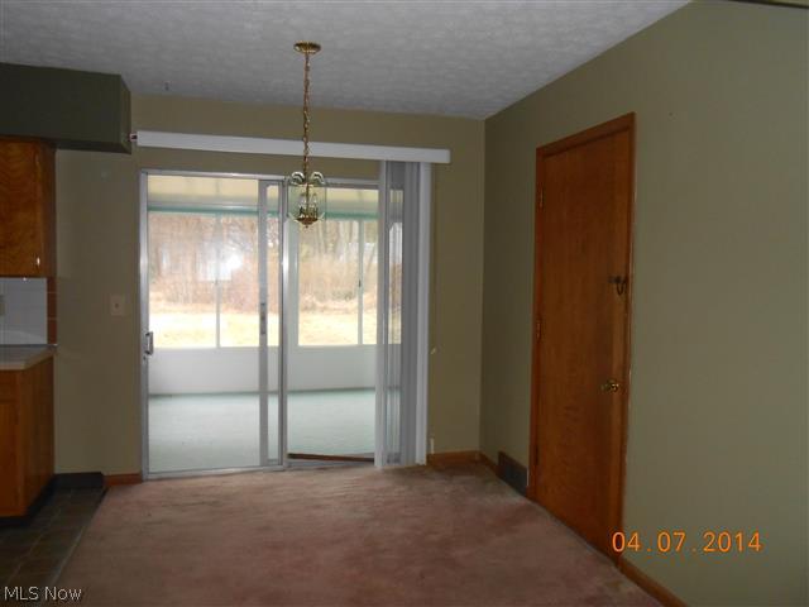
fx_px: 608
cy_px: 304
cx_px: 404
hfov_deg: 67.3
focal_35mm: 26
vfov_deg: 53.1
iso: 320
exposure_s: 1/25
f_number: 3.5
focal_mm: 4.6
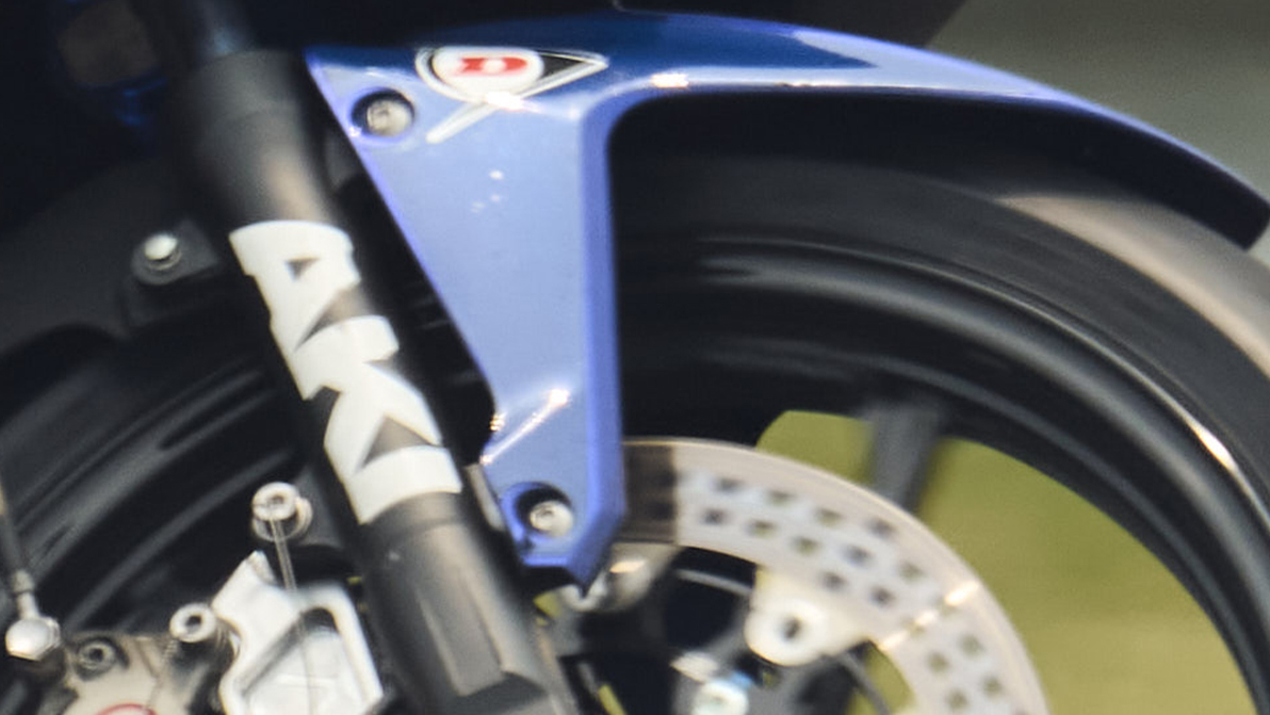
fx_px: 117683
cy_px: -283
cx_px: -2311
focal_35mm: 3494
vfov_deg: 0.3
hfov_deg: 0.6
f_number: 7.1
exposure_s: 1/800
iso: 500
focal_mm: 500
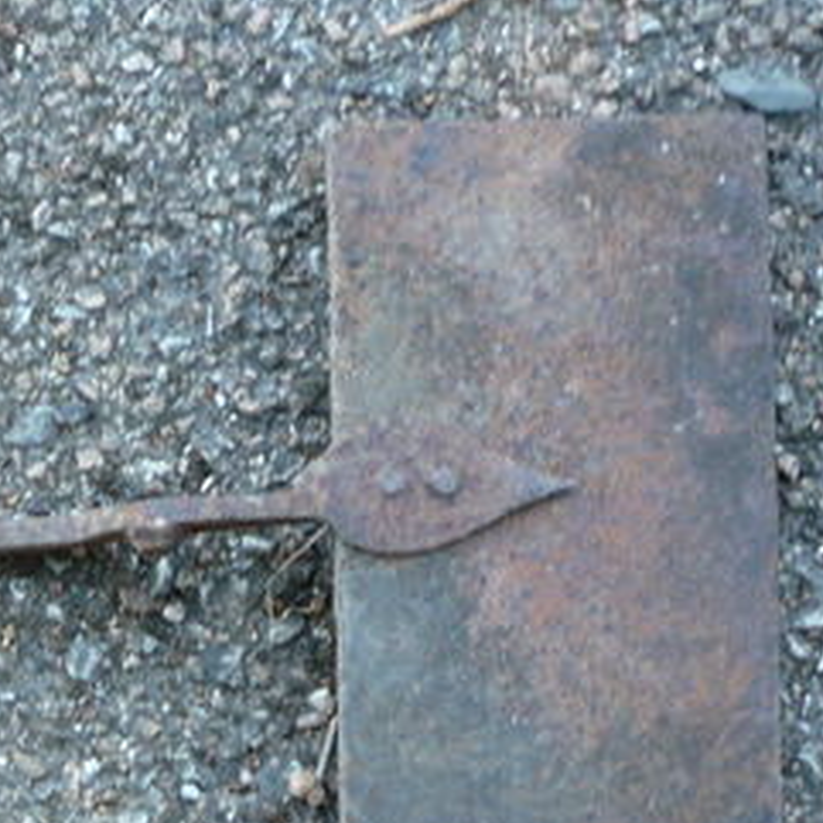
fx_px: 2959
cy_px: 1004
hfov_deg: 14.7
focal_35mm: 110
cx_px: -437
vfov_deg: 15.2
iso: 100
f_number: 3.3
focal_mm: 5.2
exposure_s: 1/30
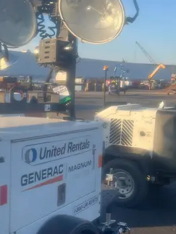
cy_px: 144
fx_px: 366
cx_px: 46
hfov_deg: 26.7
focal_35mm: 54
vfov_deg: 35.4
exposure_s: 1/1339
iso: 50
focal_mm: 5.1
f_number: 1.6
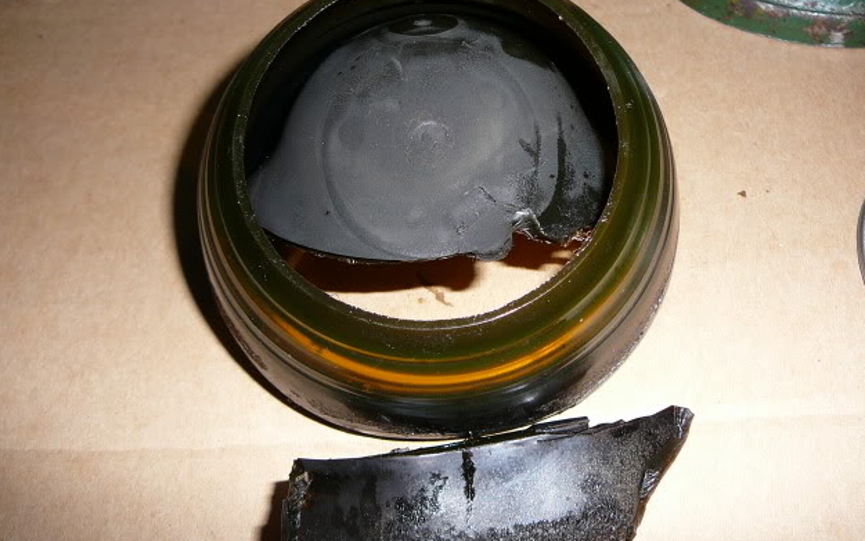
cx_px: 436
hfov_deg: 51.5
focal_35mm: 38
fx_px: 896
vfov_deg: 33.6
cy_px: 282
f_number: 2.8
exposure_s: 1/30
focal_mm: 5.2
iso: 80
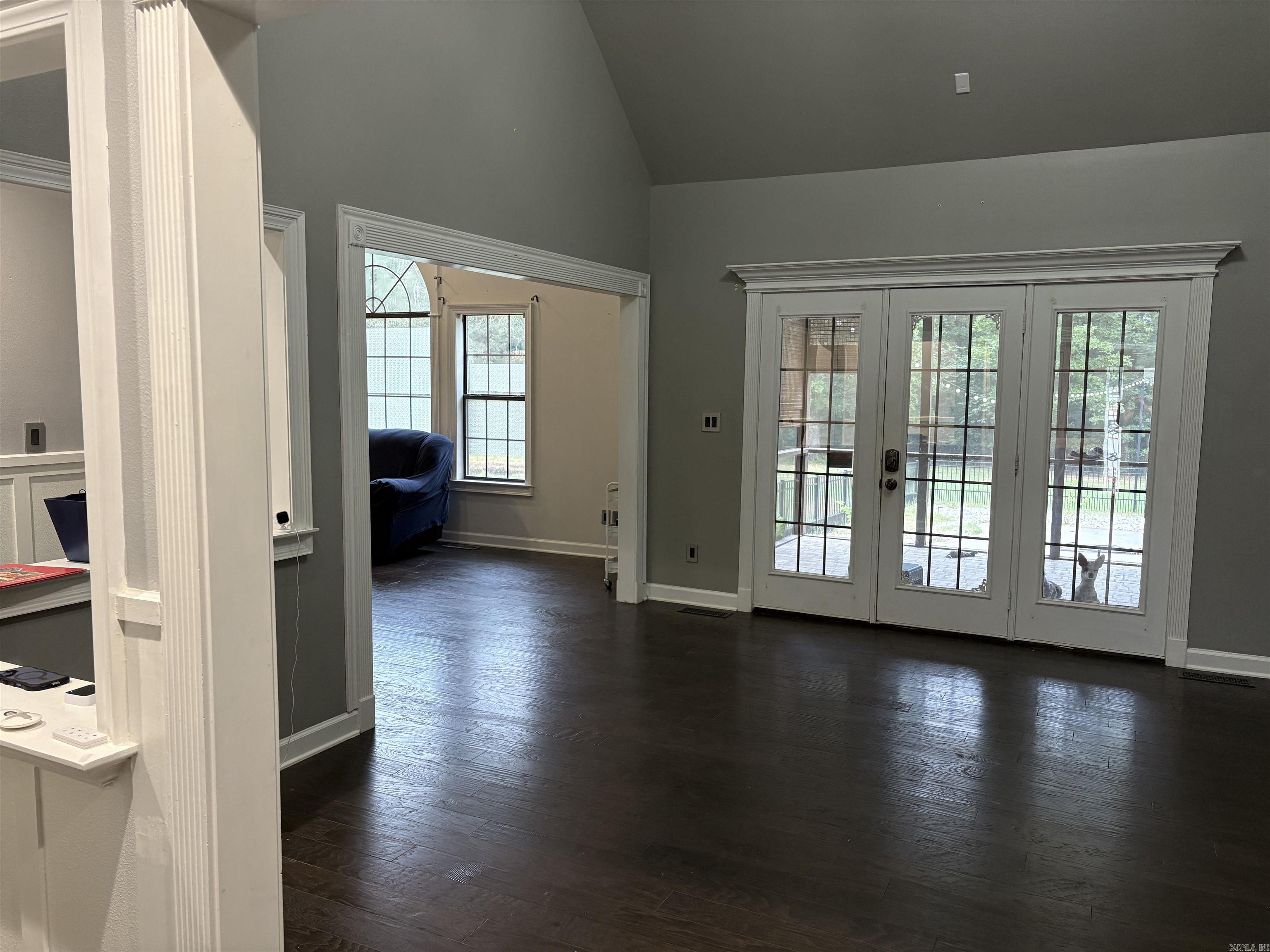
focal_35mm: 26
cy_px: 476
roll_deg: +0.7
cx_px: 635
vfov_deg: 53.1
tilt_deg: -4.7
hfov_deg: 67.3
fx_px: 954
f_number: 1.6
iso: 160
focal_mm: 5.96
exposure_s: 1/60
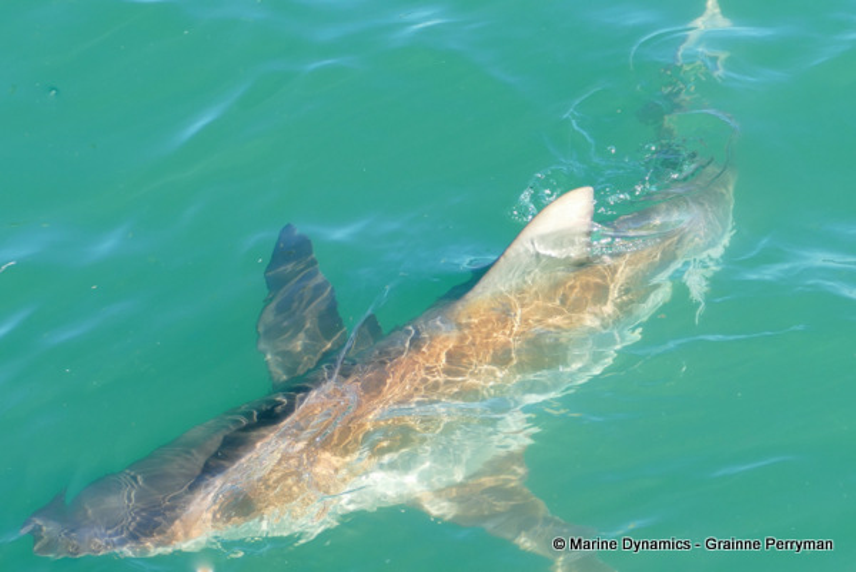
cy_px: 286
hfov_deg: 30.9
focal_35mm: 65
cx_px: 428
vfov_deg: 21.0
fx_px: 1547
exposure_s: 1/400
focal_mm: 23.65
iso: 125
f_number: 3.6
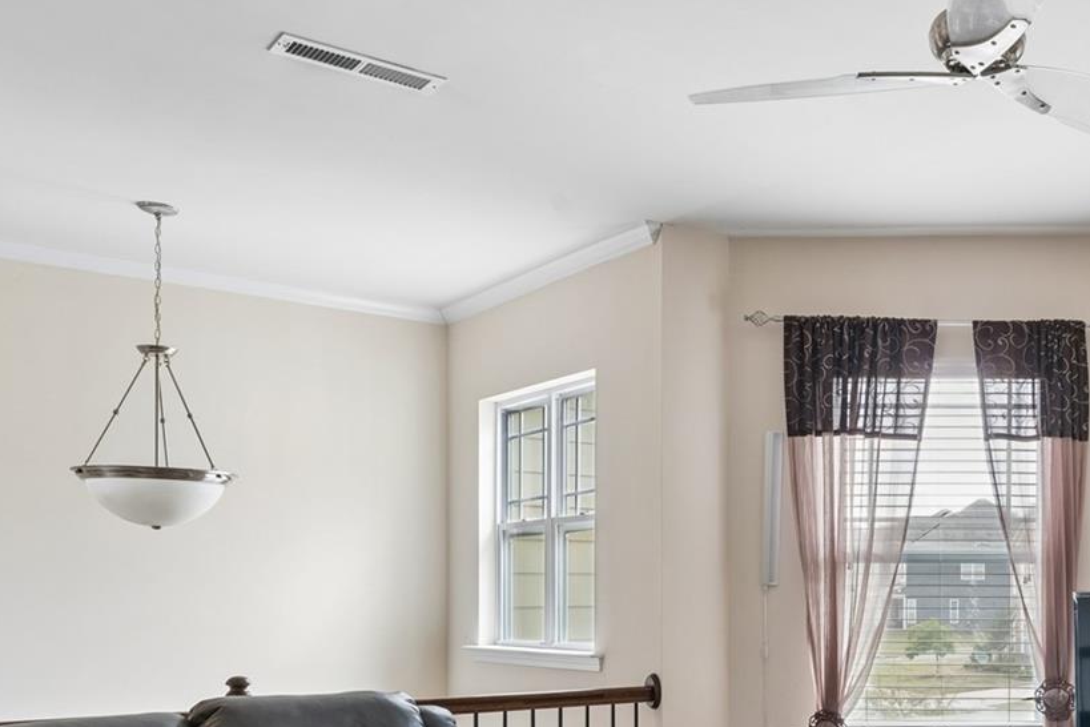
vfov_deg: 32.0
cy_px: 640
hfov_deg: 43.1
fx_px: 1211
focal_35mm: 40
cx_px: 1035
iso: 400
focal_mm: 16
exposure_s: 1/5
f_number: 13
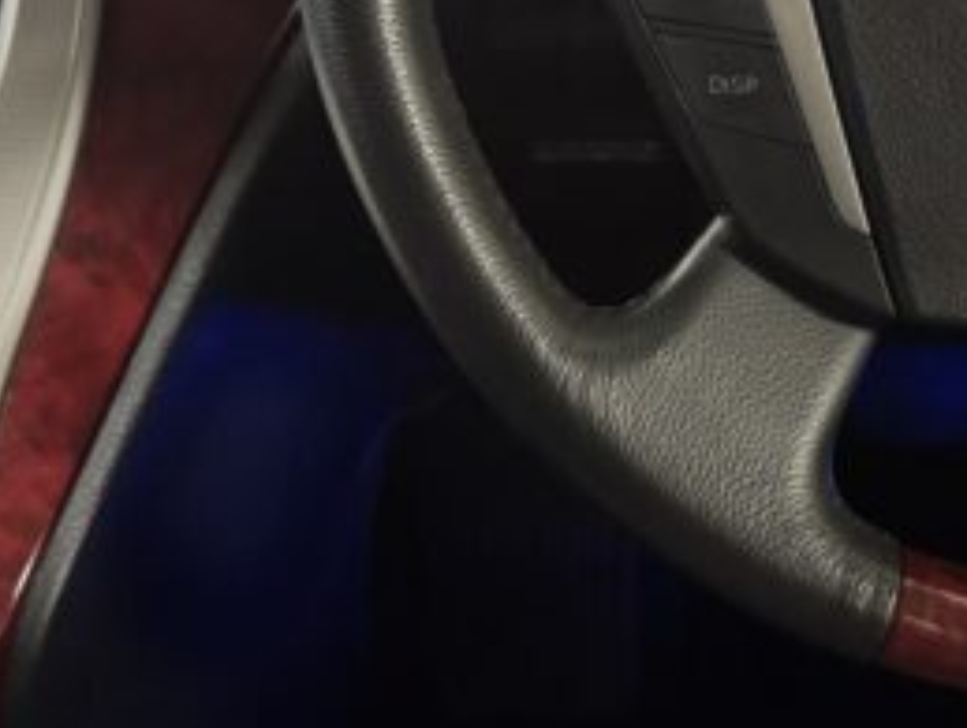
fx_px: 2070
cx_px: 646
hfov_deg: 26.1
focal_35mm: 74
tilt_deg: -29.5
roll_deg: -0.3
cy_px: -86
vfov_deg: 19.1
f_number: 1.78
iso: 800
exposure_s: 1/45
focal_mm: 6.76
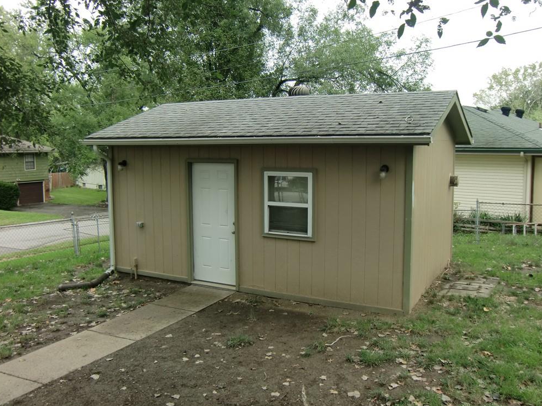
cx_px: 274
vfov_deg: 46.8
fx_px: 470
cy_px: 201
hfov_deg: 60.0
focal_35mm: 30
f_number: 3.5
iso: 64
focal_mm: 5.2
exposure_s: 1/200
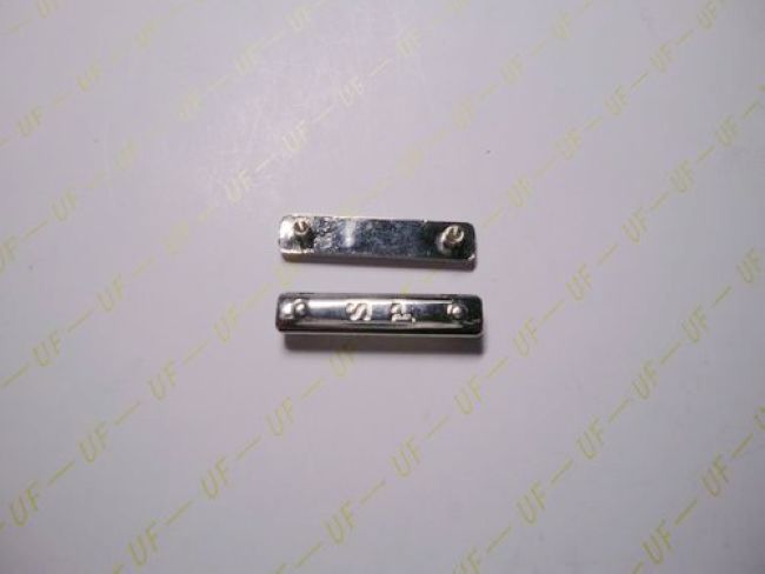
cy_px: 287
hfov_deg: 63.4
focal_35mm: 28
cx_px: 382
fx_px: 619
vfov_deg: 49.8
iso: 64
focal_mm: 4.65
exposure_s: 1/80
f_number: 2.6
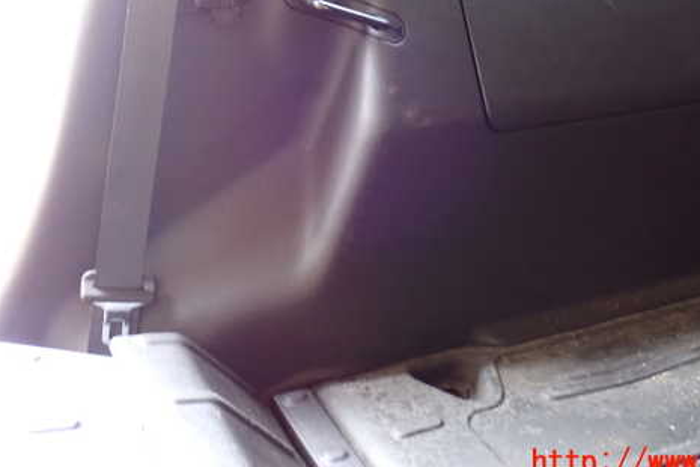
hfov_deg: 36.1
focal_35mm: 55
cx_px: 420
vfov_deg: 24.5
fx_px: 1069
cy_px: 143
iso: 800
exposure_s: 1/10
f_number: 2.8
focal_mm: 7.31
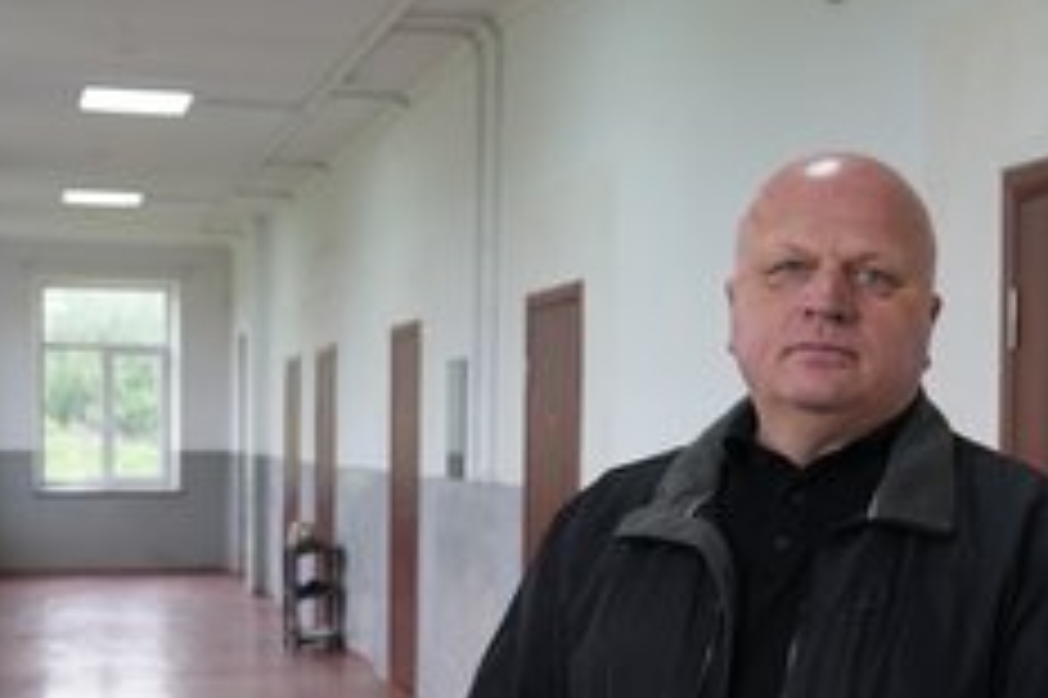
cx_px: 769
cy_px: 583
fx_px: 1949
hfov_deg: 29.7
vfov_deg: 20.0
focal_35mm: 67
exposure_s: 1/160
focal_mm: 26
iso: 800
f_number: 4
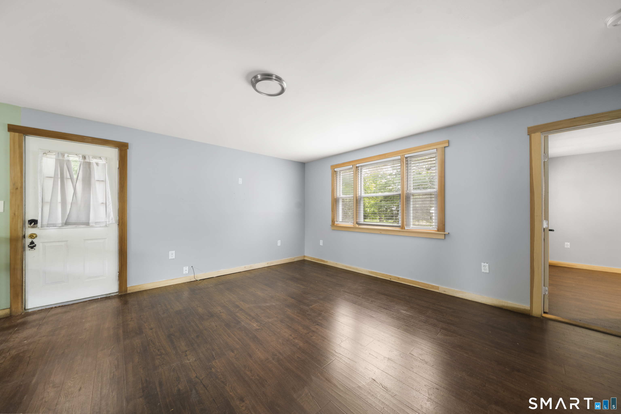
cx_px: 310
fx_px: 207
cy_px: 207
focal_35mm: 12
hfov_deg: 112.6
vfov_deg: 90.0
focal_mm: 12
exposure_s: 2
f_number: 7.1
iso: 400
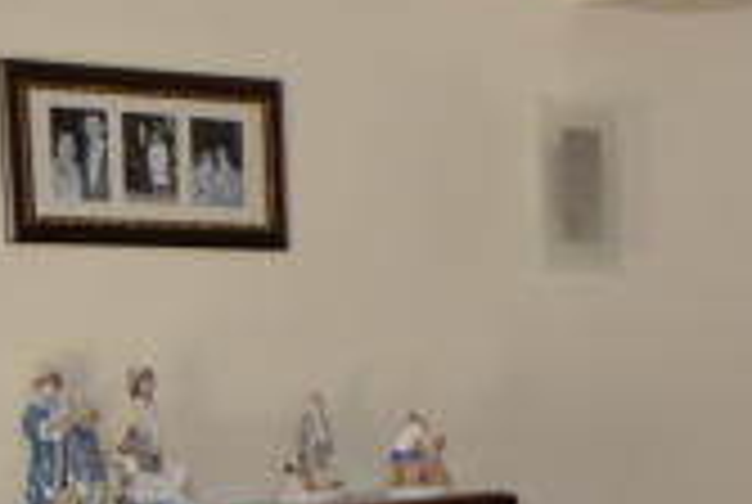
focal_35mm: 100
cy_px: 693
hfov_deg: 17.4
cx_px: 1265
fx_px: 2093
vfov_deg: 13.2
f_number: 3.5
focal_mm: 18
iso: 400
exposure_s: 1/125
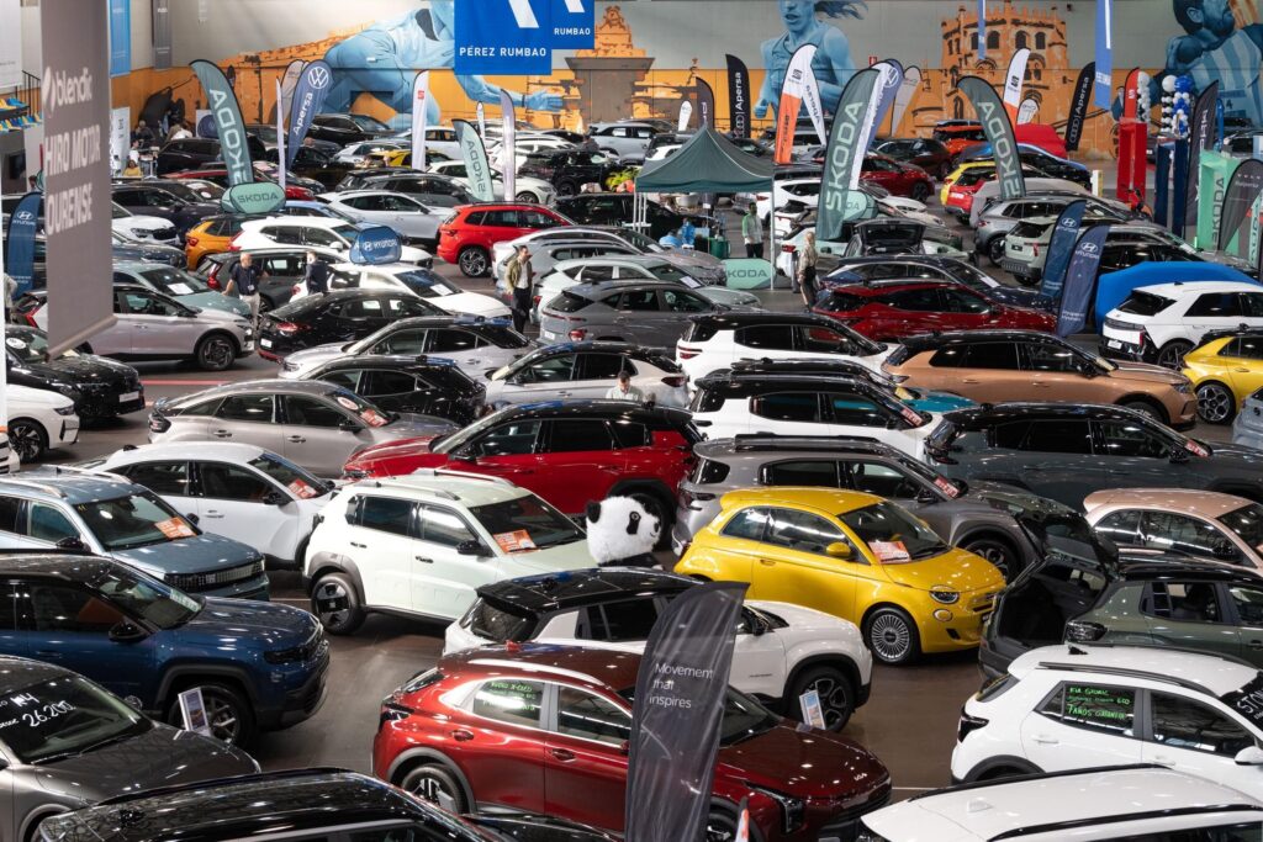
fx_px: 3105
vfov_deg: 15.5
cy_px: 424
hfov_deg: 23.0
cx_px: 653
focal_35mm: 88
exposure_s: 1/100
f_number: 6.3
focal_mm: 85
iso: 1000
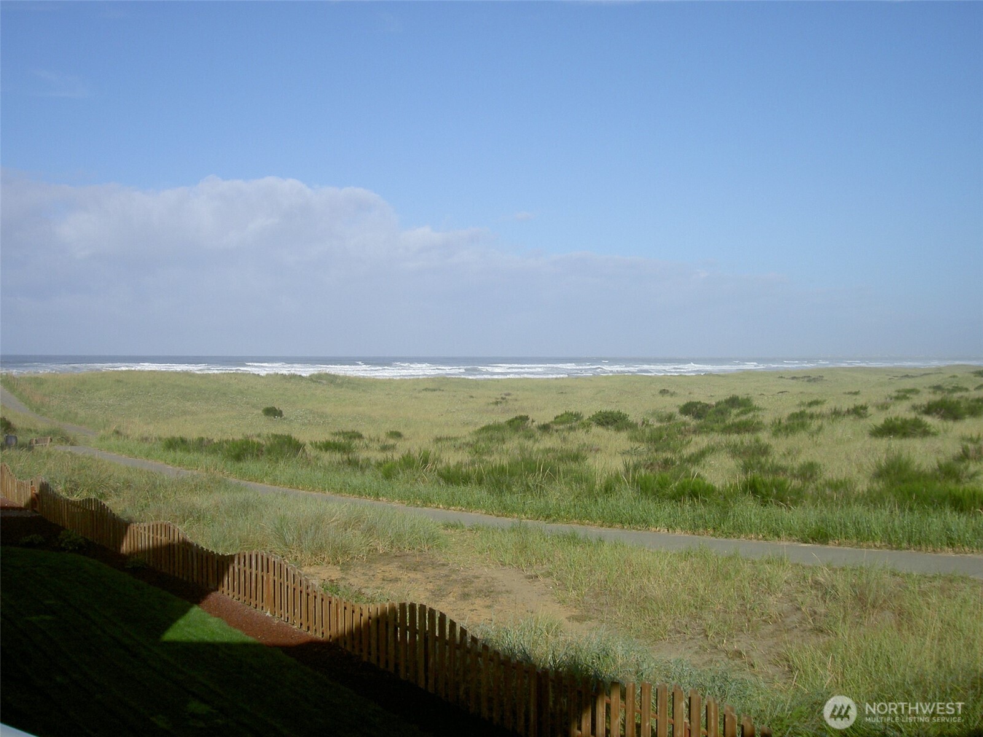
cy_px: 368
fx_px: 1107
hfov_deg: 47.9
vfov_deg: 36.8
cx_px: 492
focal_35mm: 39
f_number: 4.7
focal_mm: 8
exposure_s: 1/800
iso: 100
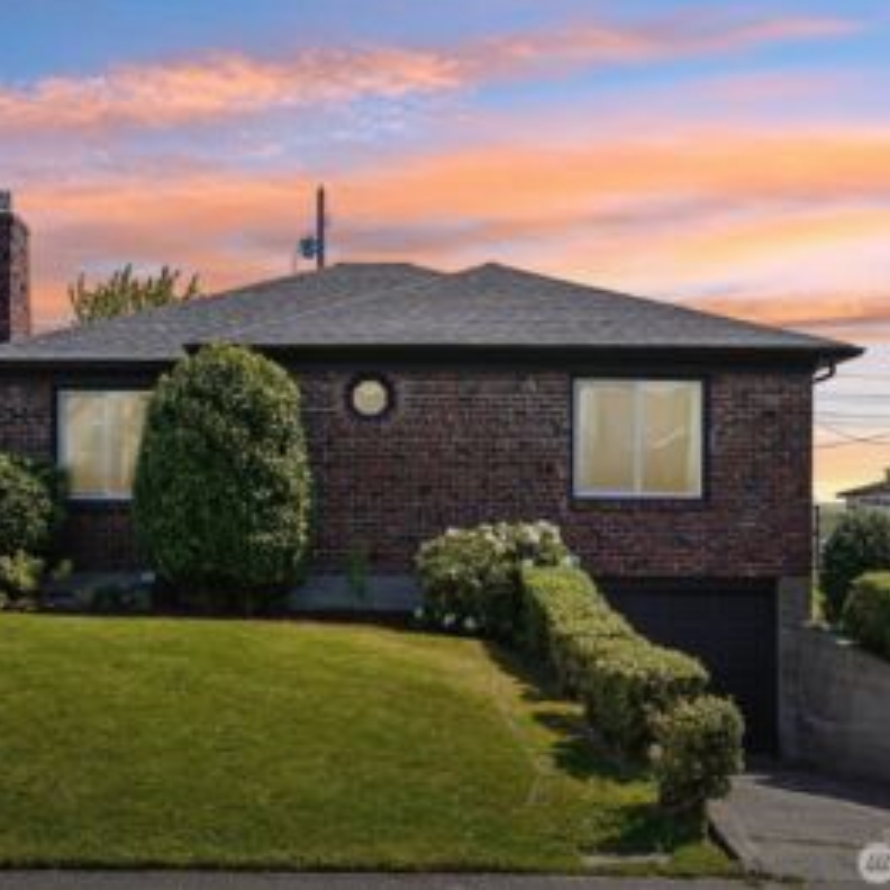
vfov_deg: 31.6
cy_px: 443
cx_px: 378
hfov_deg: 31.6
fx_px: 1571
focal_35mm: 54
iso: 100
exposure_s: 1/125
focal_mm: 28
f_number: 9.5
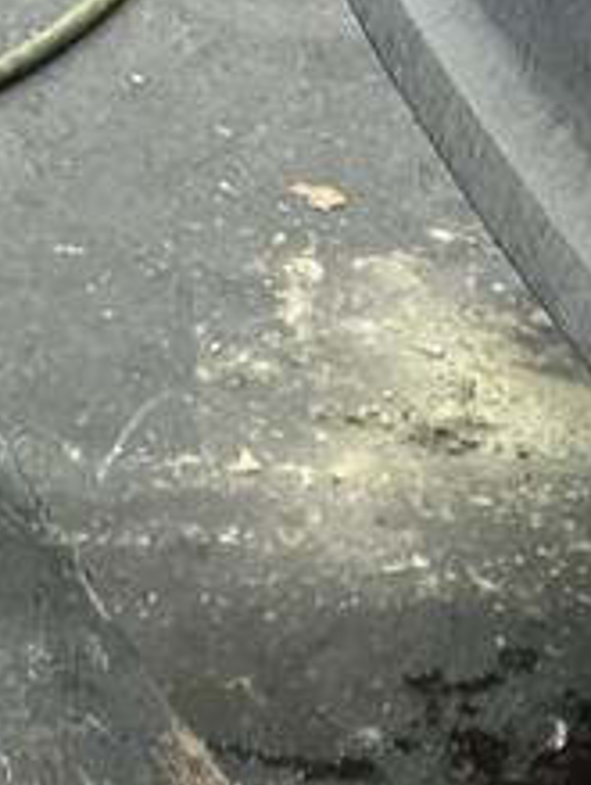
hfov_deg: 12.9
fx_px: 2542
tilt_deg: -55.3
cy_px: 1821
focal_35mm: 112
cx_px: -147
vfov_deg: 13.4
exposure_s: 1/40
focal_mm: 6.76
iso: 800
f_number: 1.78
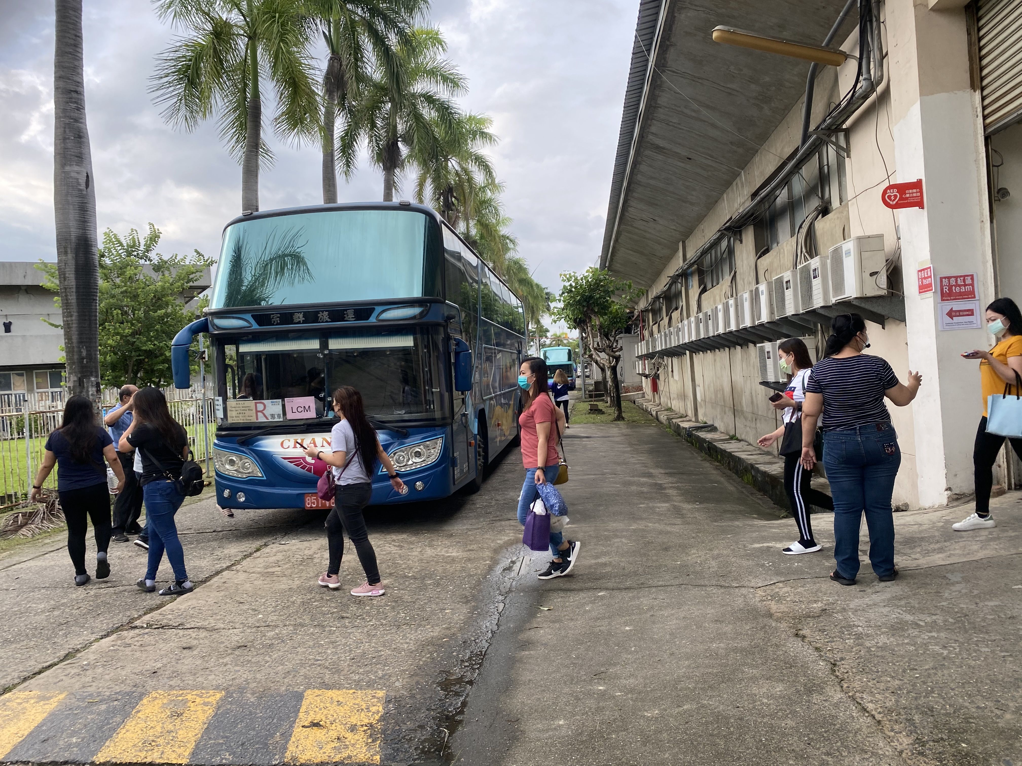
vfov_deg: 53.1
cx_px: 511
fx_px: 768
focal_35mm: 26
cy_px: 383
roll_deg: +3.7
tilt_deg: +0.2
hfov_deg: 67.3
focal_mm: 4.25
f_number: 1.8
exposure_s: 1/251
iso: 32
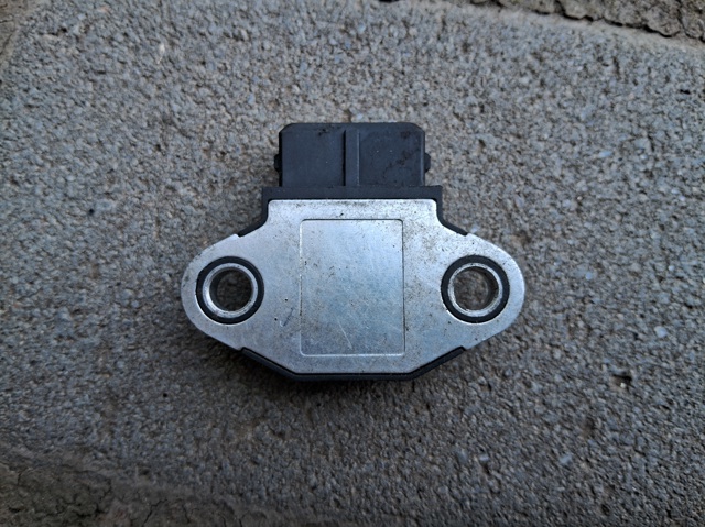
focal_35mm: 26
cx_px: 352
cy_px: 264
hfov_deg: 67.3
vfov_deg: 53.0
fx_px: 529
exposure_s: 1/100
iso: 32
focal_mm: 3.98
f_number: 1.8
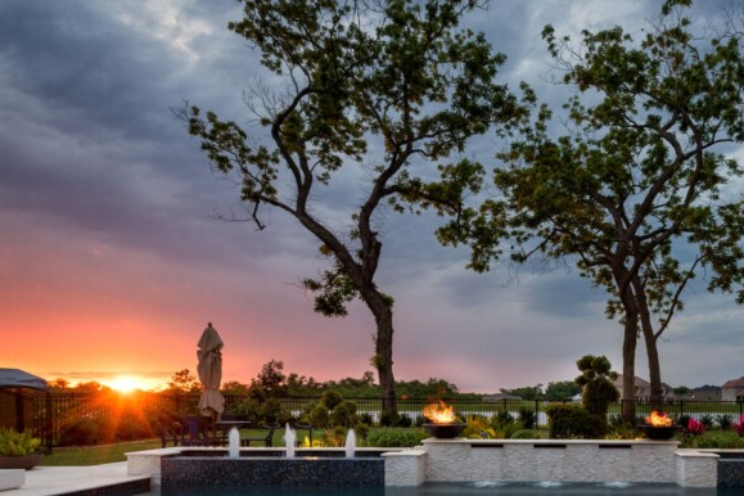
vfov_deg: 43.7
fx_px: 579
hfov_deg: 61.9
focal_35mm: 28
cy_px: 413
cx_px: 555
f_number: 8
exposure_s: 1/8
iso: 125
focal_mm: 15
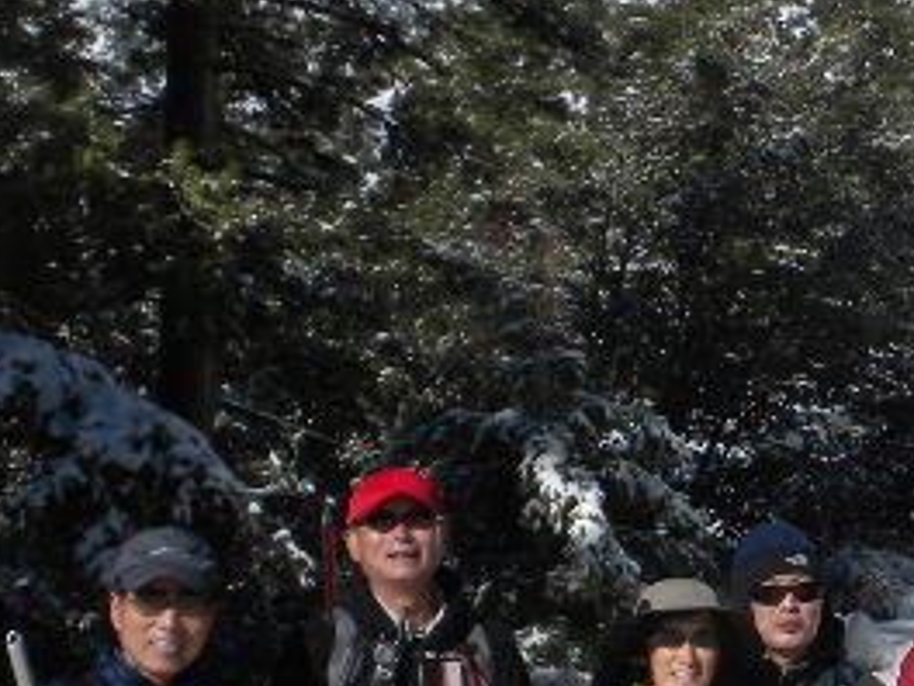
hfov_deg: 17.0
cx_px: 1025
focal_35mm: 112
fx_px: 2957
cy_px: 579
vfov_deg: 13.1
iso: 64
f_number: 10
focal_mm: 6.6
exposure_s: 1/207
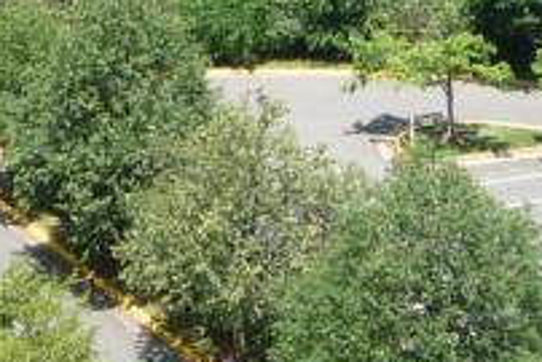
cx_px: 209
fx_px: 2230
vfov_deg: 9.2
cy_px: -70
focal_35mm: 148
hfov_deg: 13.8
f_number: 4
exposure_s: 1/320
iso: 100
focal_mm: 5.2
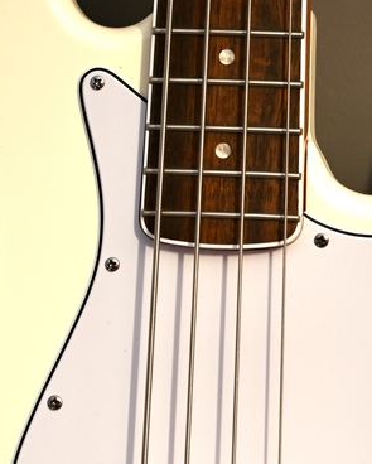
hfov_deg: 4.8
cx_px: 194
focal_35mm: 321
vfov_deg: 6.0
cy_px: 429
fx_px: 4412
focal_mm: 105
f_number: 2.8
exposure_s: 1/5
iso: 200
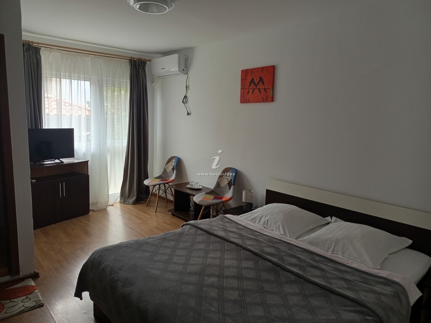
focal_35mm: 24
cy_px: 162
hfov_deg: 71.6
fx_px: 299
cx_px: 216
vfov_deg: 56.8
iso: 242
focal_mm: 5.24
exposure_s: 1/100
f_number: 1.7
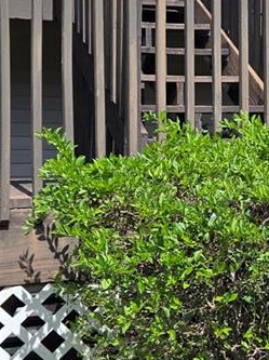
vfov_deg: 23.5
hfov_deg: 17.4
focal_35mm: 83
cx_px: 265
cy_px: 143
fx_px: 862
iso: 25
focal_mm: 5.4
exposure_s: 1/1834
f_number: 1.8
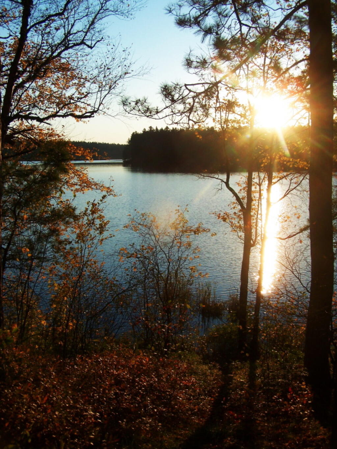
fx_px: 493
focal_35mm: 38
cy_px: 224
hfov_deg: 37.7
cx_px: 168
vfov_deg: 49.0
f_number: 4
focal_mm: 6.3
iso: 80
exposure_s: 1/800
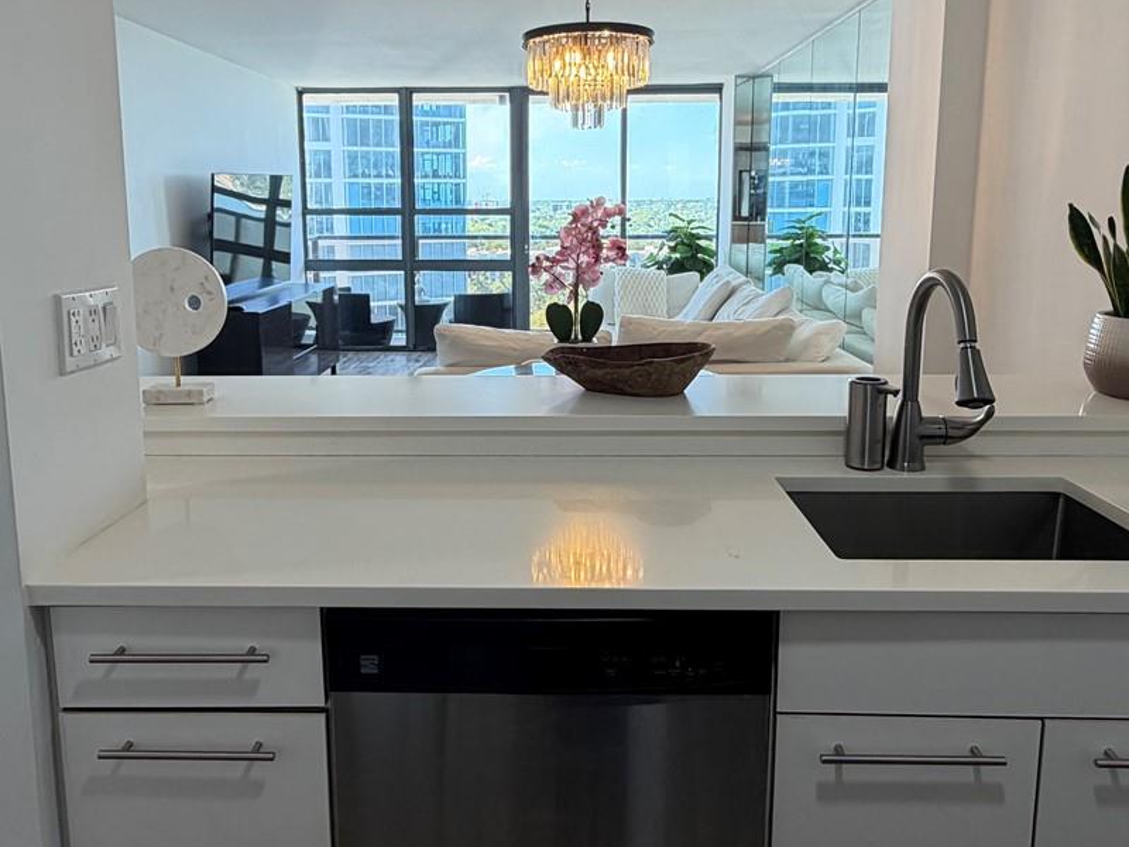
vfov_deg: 49.5
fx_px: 913
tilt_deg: -9.3
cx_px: 542
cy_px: 344
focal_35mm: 28
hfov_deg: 63.4
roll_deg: +0.3
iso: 100
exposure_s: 1/120
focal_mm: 2.22
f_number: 2.2
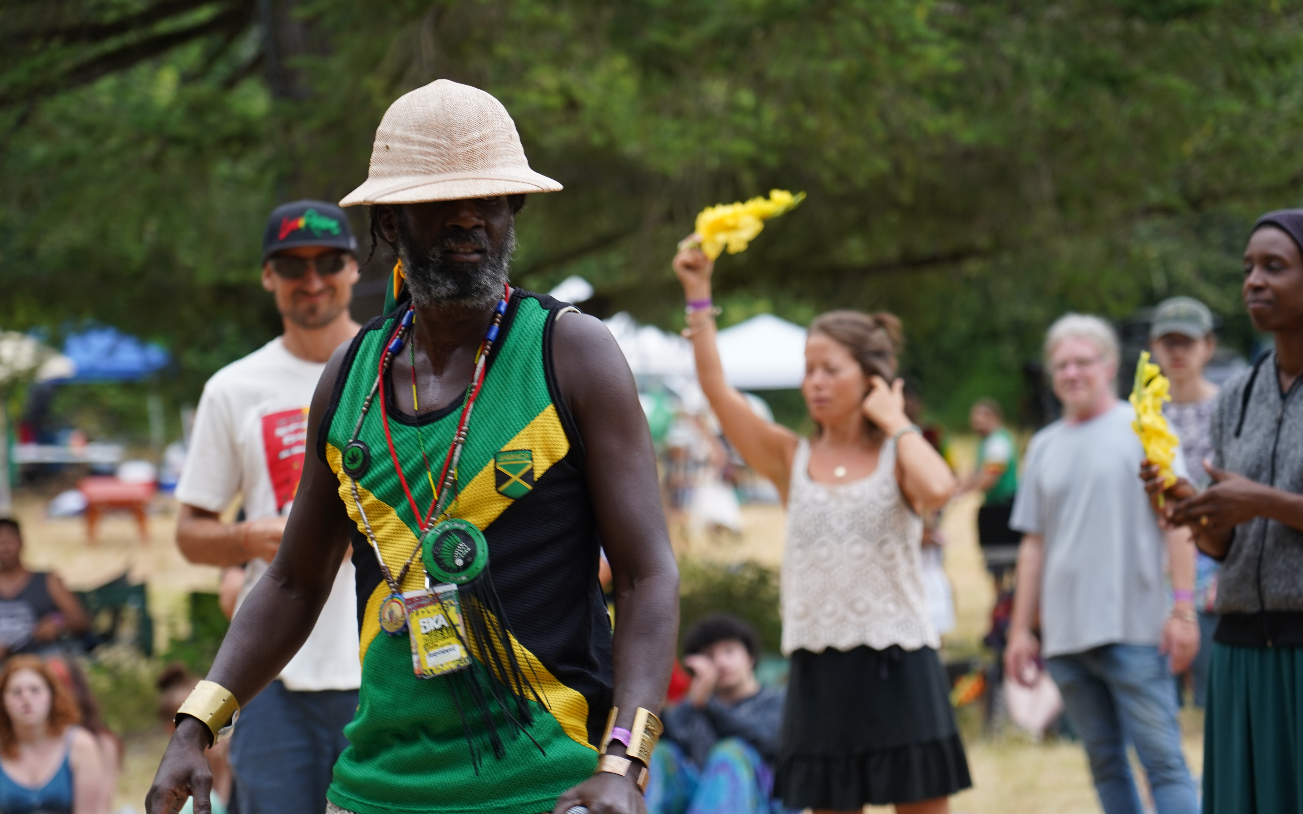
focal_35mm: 108
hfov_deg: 19.3
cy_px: 379
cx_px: 649
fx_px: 3835
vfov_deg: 12.1
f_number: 4
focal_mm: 105
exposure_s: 1/160
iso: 250
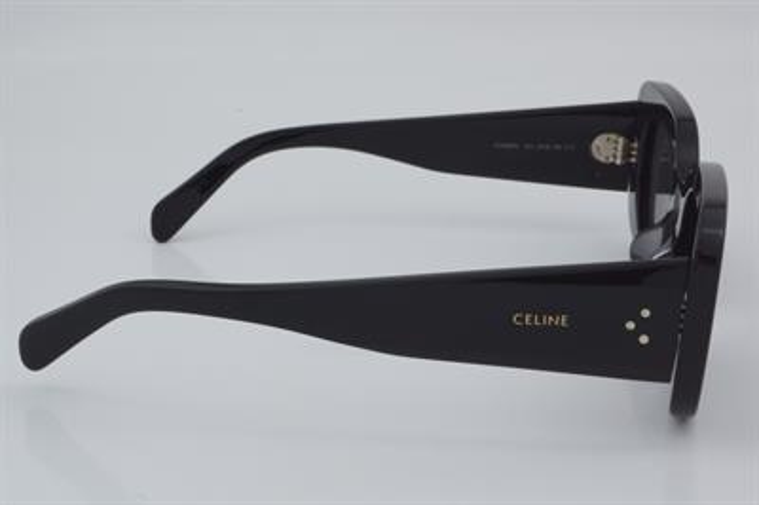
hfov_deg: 27.0
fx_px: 1580
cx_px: 380
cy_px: 252
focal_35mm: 75
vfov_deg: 18.2
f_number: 32
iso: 100
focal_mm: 50
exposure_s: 1/4
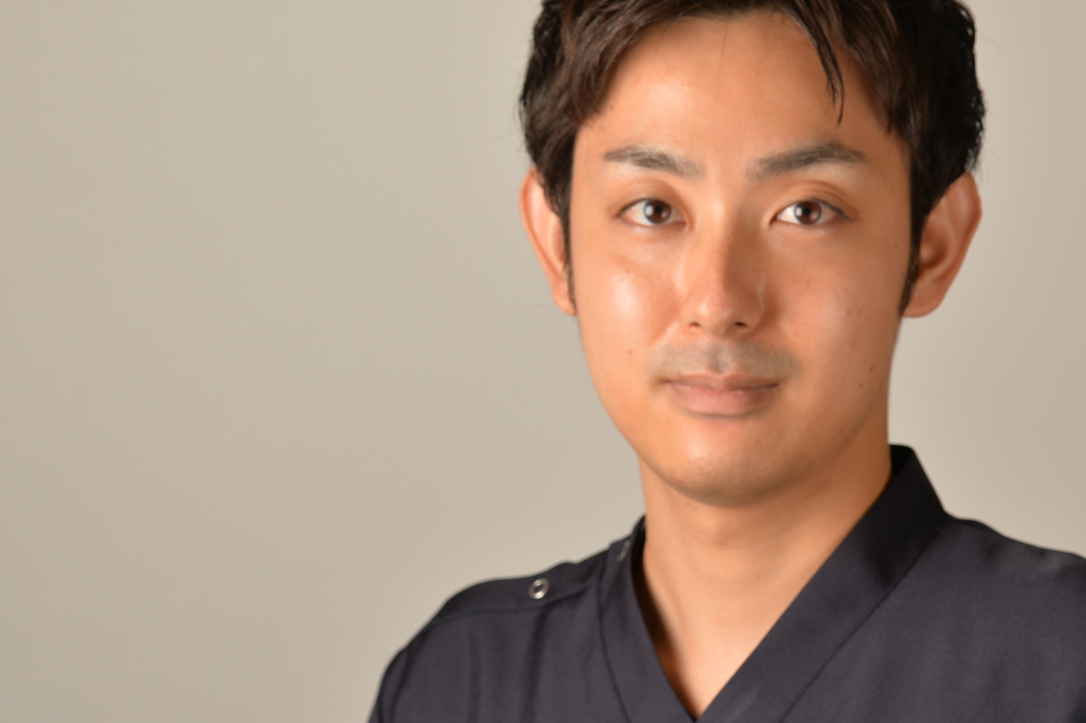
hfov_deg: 12.3
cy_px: 372
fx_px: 5035
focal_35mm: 167
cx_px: 496
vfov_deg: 8.2
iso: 100
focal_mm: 105
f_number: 9
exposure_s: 1/100
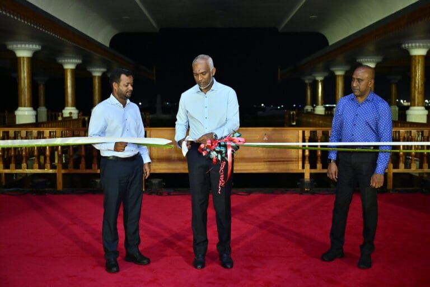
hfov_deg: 45.4
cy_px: 144
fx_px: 514
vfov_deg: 31.2
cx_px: 215
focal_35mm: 43
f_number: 3.5
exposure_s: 1/125
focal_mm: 43
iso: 2500
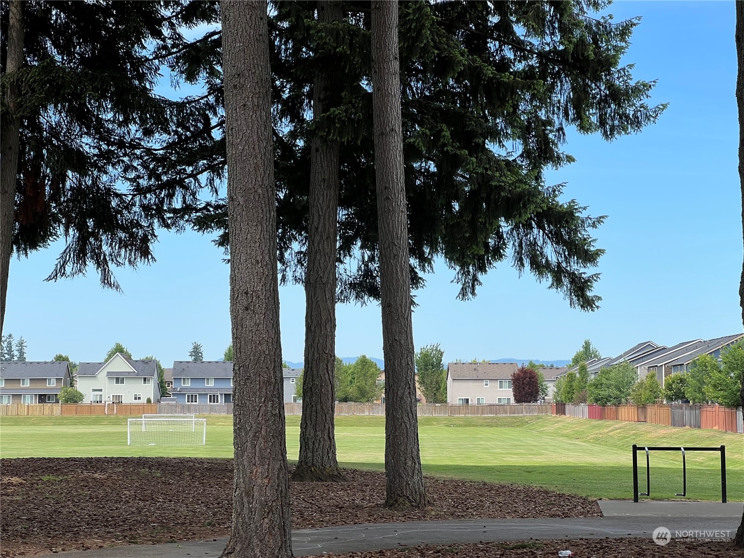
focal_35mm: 77
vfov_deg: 19.1
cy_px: 279
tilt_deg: +4.8
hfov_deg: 25.3
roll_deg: +0.2
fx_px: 1655
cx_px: 372
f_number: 2.8
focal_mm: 9
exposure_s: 1/463
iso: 32
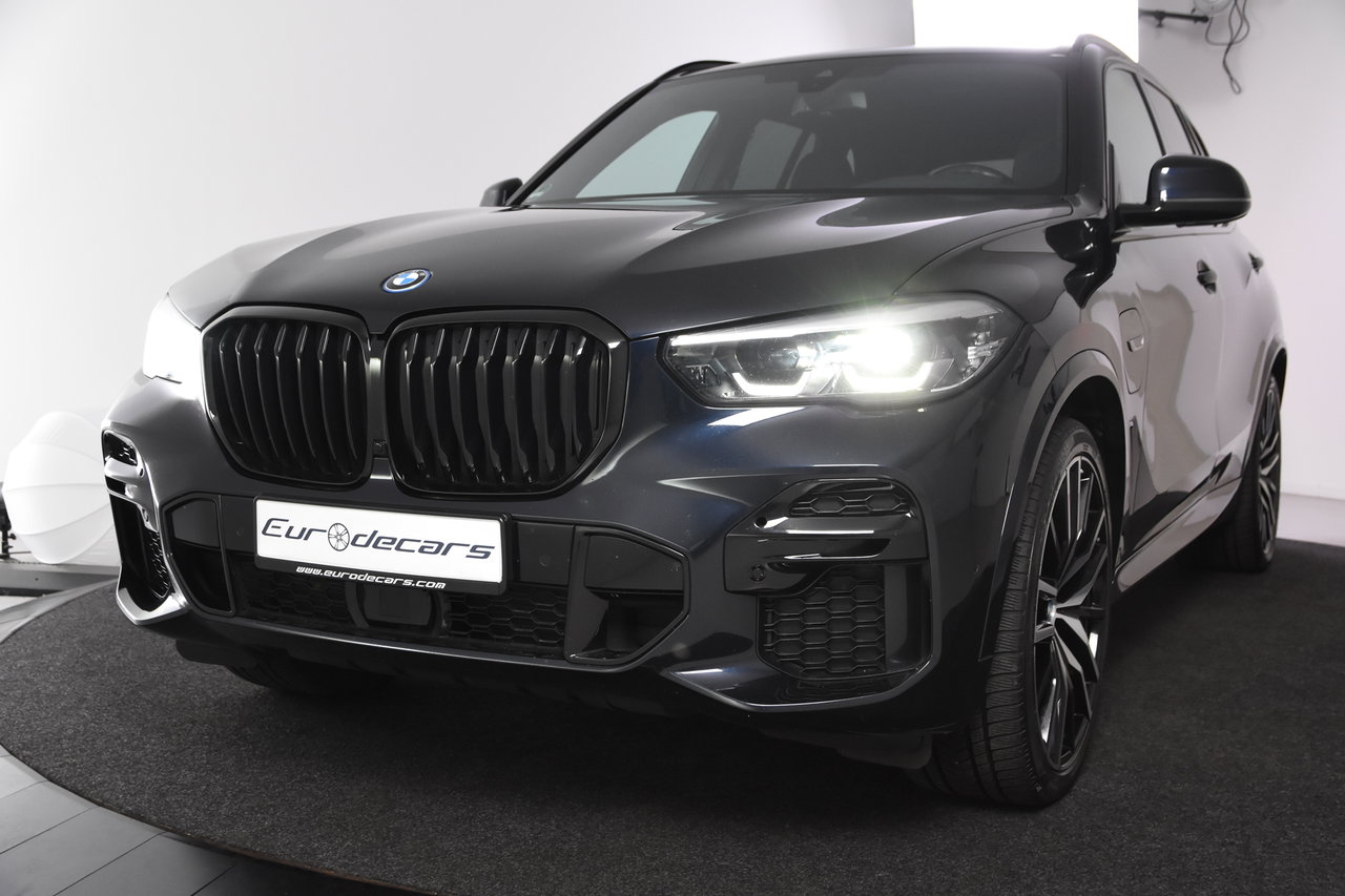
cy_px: 448
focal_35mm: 42
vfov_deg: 31.9
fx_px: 1569
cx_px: 672
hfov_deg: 46.4
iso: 1600
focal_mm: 28
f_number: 5
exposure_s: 1/100
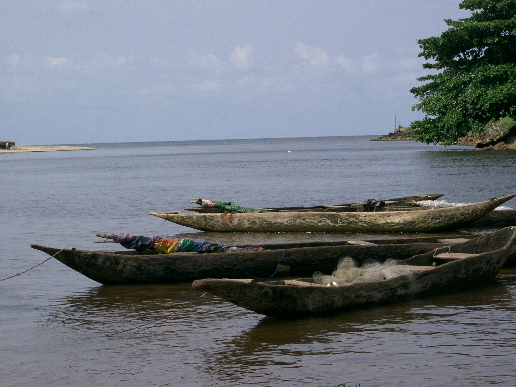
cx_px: 258
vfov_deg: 12.7
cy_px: 194
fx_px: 1744
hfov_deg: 16.8
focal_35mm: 117
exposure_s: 1/400
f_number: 8.4
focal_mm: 24
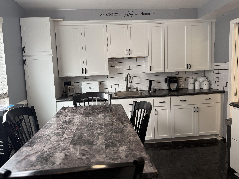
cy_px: 88
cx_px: 115
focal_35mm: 25
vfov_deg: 54.9
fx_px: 173
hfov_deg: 69.4
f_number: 1.78
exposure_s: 1/60
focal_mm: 6.76
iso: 125
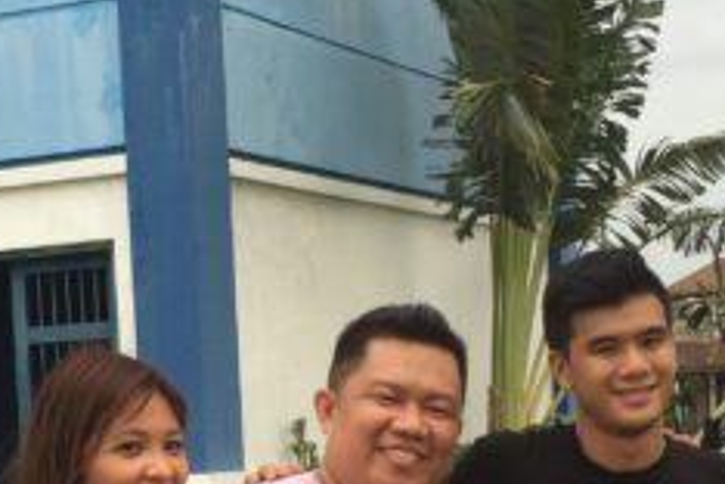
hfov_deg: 20.6
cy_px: 534
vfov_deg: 13.5
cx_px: 350
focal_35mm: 99
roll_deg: +2.7
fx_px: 1994
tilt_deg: -2.8
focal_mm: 4.15
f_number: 2.2
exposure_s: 1/120
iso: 32
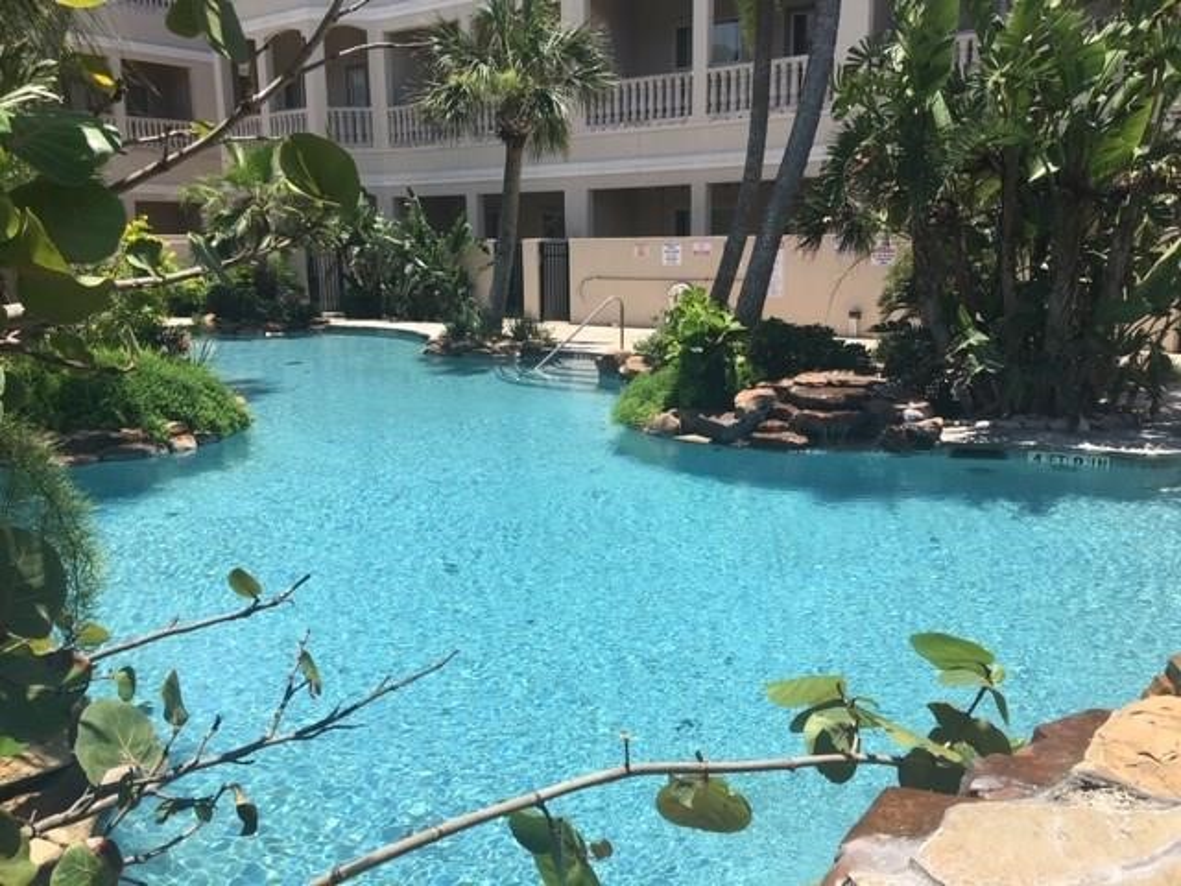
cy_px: 443
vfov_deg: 48.2
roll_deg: -0.2
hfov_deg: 61.7
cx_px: 590
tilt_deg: -9.9
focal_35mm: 29
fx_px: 989
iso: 25
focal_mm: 4.15
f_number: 2.2
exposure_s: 1/1261
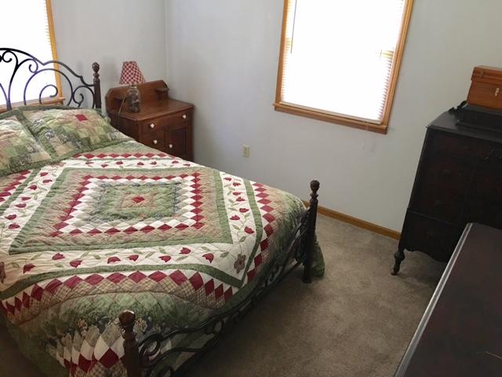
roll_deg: -3.7
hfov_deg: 61.7
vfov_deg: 48.2
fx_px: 421
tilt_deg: -23.1
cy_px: 188
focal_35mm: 29
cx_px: 251
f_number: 2.2
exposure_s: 1/15
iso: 64
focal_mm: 4.15
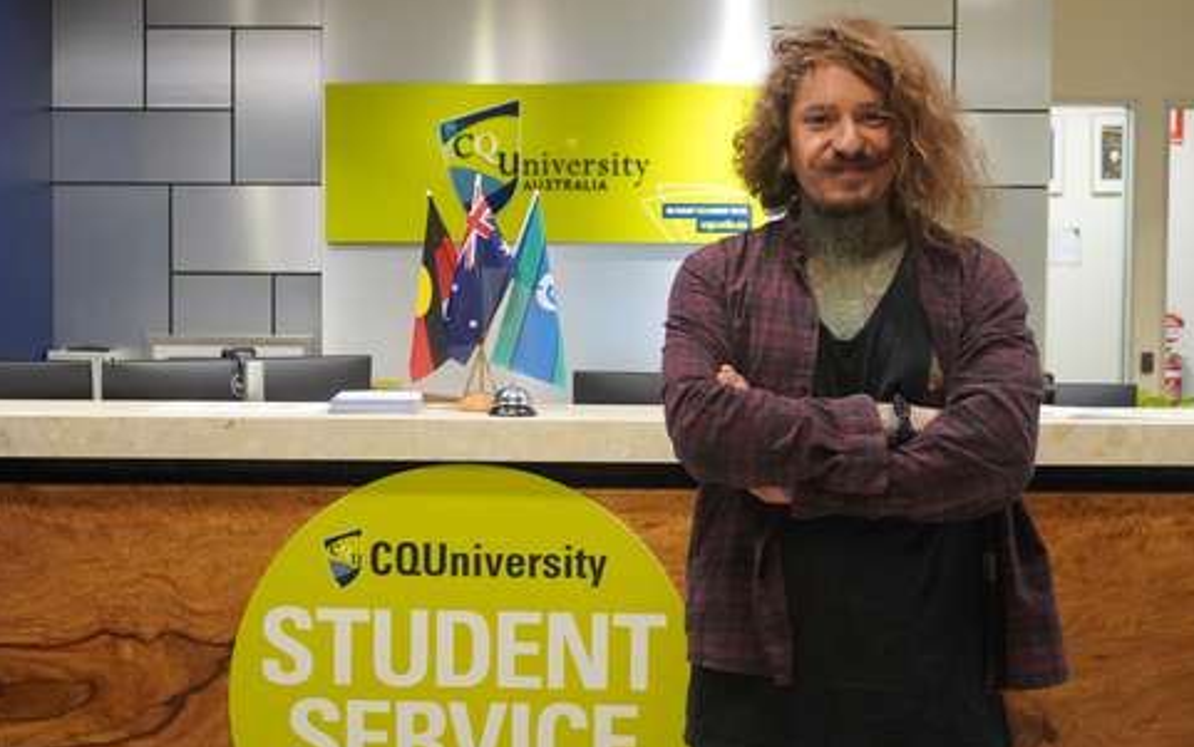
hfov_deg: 42.0
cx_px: 496
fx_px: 1551
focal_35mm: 48
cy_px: 318
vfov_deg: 27.1
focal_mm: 25
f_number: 4.5
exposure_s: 1/160
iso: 3200
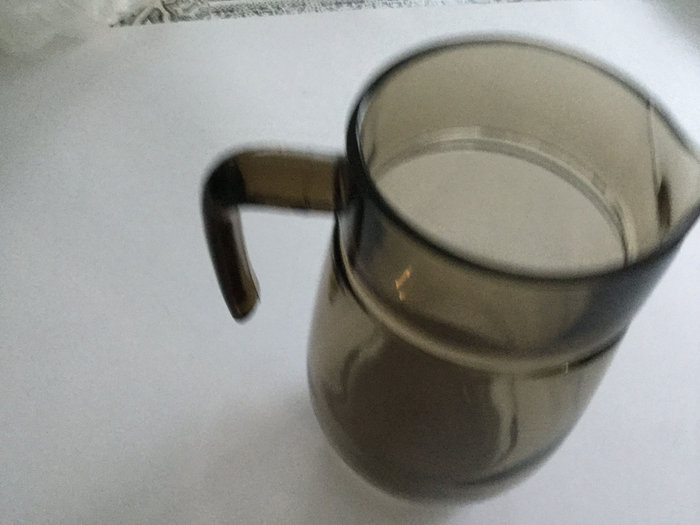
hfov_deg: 58.4
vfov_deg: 45.4
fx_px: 627
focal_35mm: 31
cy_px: 262
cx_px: 350
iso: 200
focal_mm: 3.3
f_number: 2.4
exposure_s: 1/20
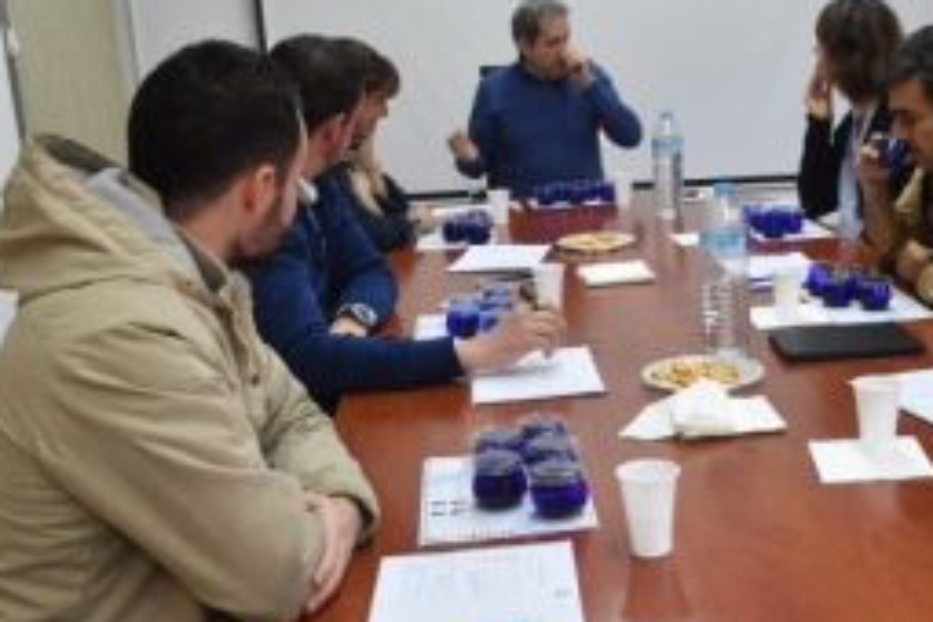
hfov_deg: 42.5
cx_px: 684
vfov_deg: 29.9
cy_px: 335
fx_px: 1163
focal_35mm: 45
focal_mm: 17
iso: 1000
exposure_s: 1/50
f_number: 6.3
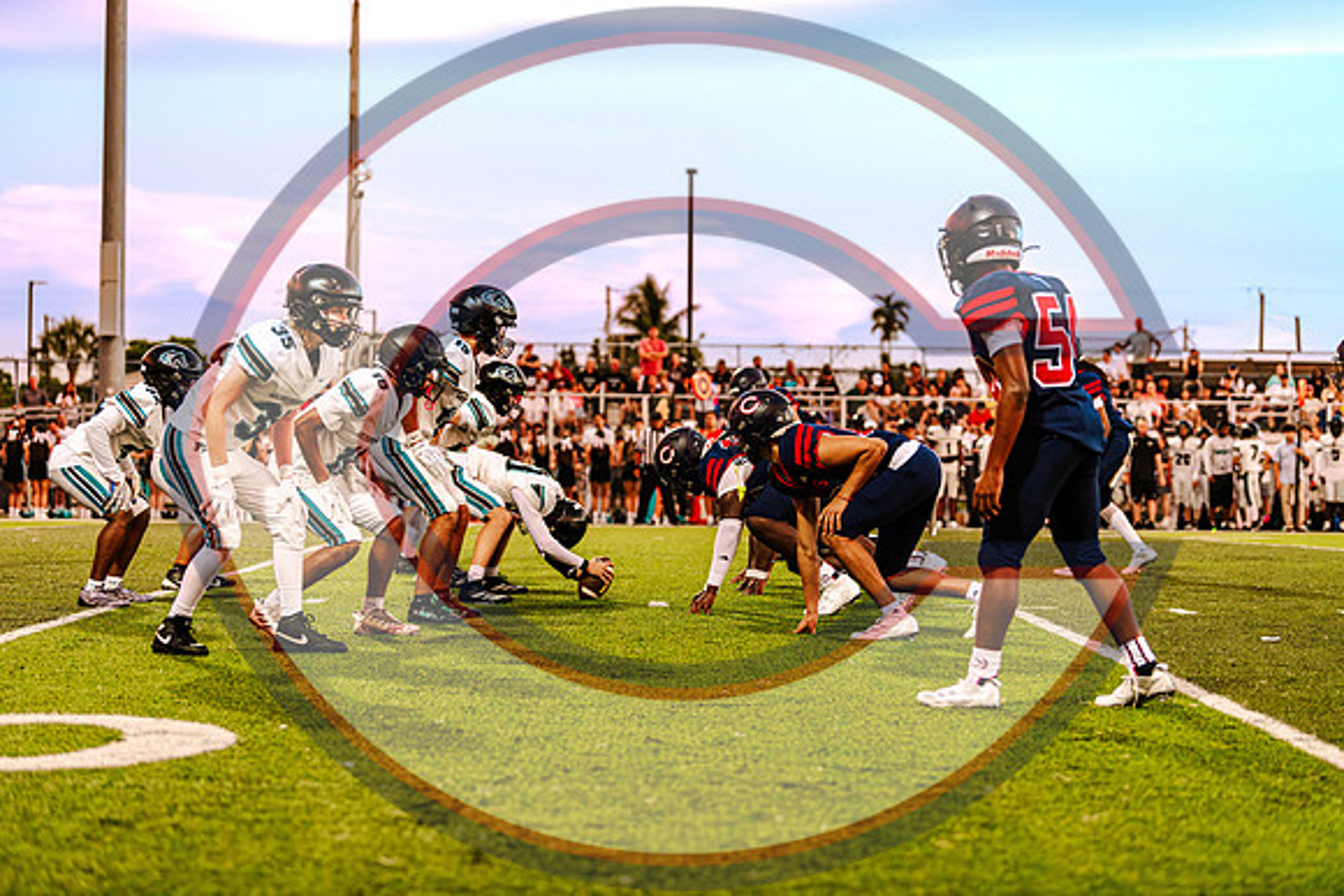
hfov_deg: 22.6
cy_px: 448
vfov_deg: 15.2
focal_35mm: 90
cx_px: 672
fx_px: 3361
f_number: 2.8
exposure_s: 1/1000
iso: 3200
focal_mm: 90
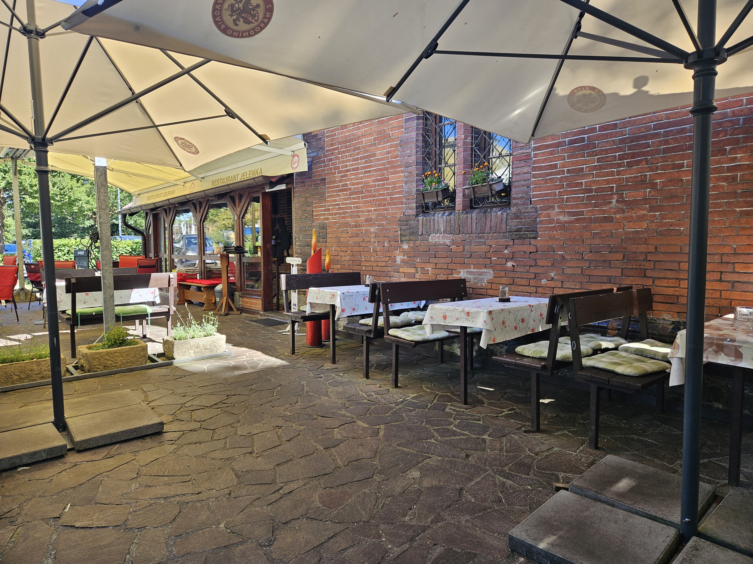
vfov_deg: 58.9
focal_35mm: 23
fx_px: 500
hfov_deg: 73.9
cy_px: 282
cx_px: 376
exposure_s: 1/180
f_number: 1.8
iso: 25
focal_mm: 5.4
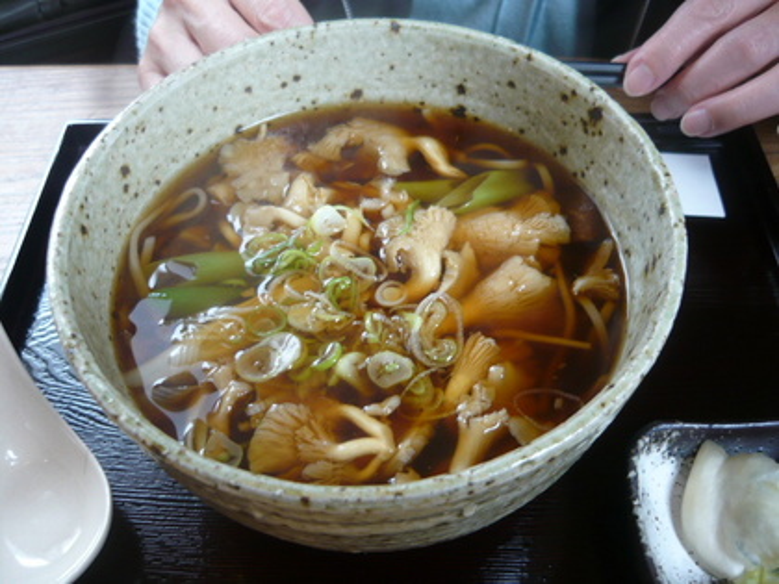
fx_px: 743
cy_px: 292
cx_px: 390
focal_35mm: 33
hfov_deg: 55.4
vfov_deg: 42.9
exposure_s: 1/30
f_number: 2.8
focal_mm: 5.5
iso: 125
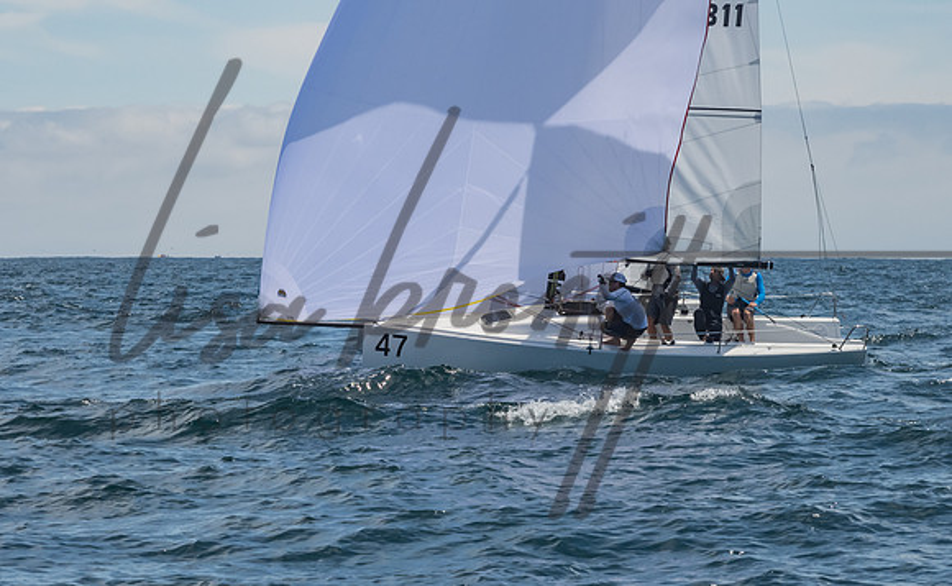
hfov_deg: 9.7
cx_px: 410
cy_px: 361
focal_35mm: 218
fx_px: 5629
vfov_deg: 6.0
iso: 640
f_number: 14
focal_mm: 125
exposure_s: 1/1600
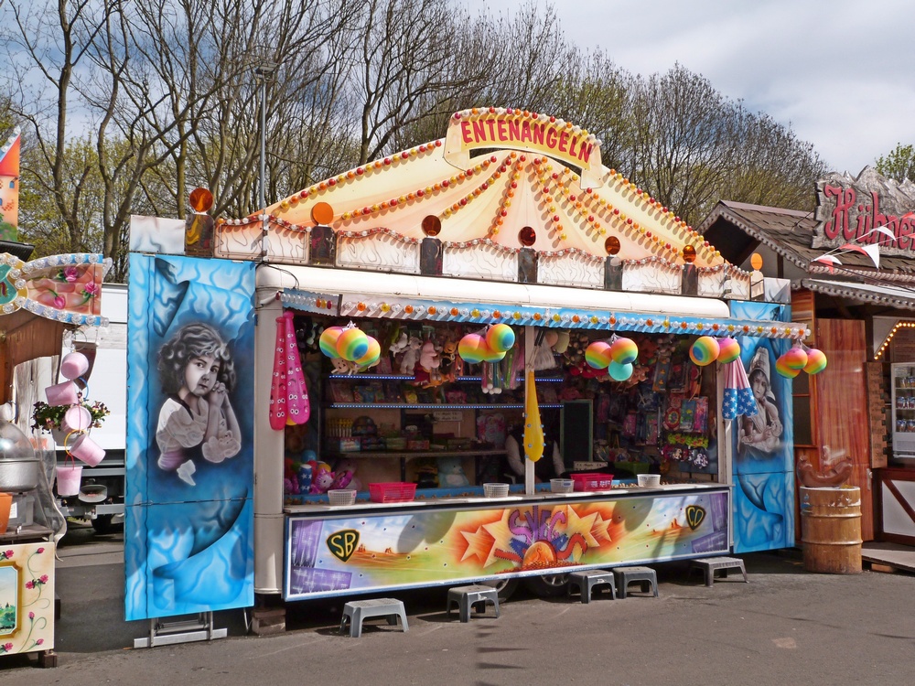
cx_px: 458
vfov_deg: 38.7
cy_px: 343
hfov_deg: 50.1
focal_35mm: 37
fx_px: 978
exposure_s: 1/500
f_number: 5.6
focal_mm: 6.5
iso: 100
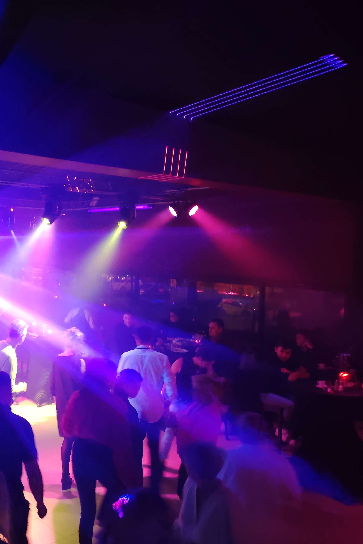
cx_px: 33
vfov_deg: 55.8
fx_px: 514
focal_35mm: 34
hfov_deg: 36.4
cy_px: 272
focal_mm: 5.25
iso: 7360
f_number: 1.75
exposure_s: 1/20
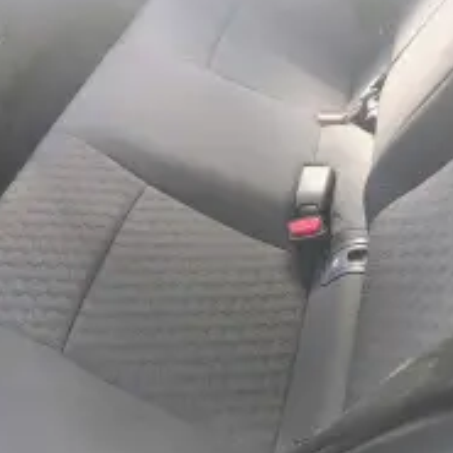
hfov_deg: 37.8
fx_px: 637
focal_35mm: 43
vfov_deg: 38.8
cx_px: 95
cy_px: 159
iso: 544
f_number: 1.4
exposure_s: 1/60
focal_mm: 5.89
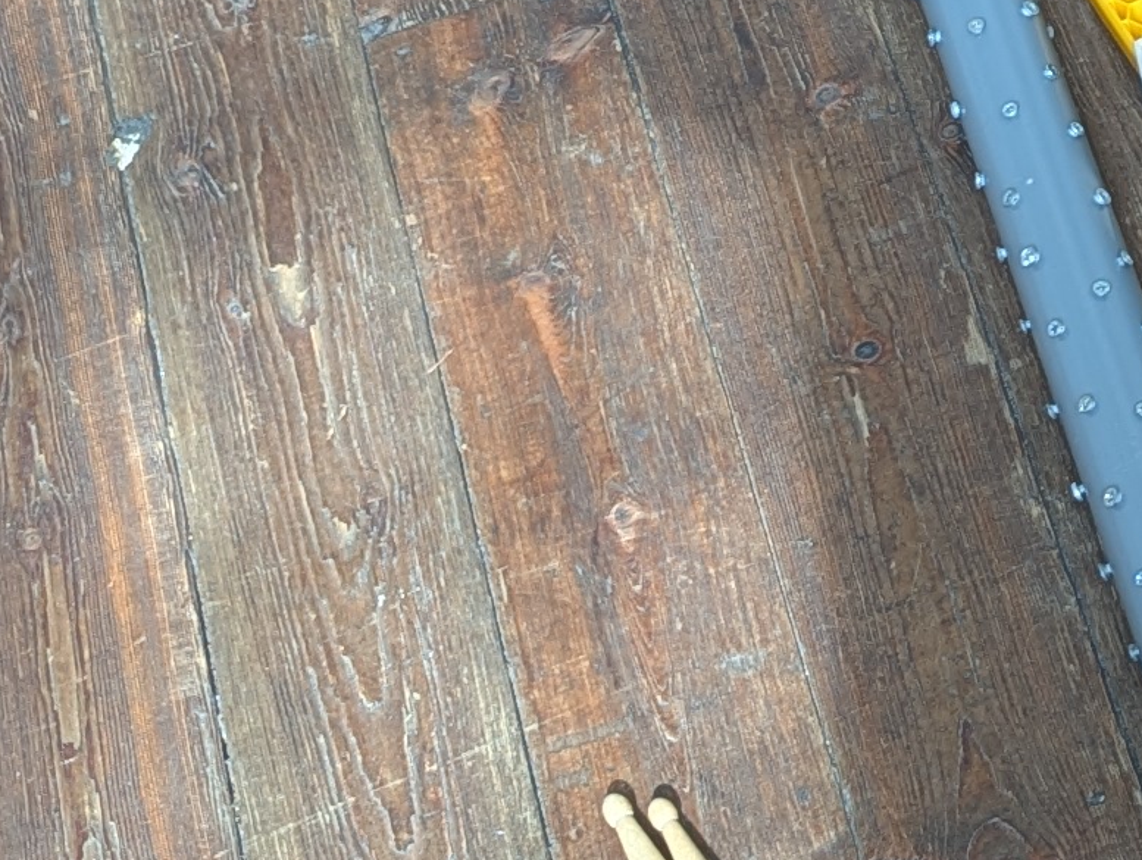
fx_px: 4163
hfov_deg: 14.1
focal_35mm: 126
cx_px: 1962
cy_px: -134
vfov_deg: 11.6
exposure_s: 1/28.3
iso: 40
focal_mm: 6.81
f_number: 1.85
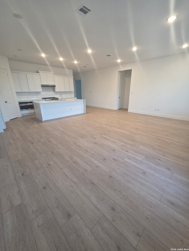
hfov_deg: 89.9
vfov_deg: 106.2
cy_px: 126
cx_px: 94
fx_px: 95
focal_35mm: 13
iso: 200
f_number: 2.2
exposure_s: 1/60
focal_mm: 2.2
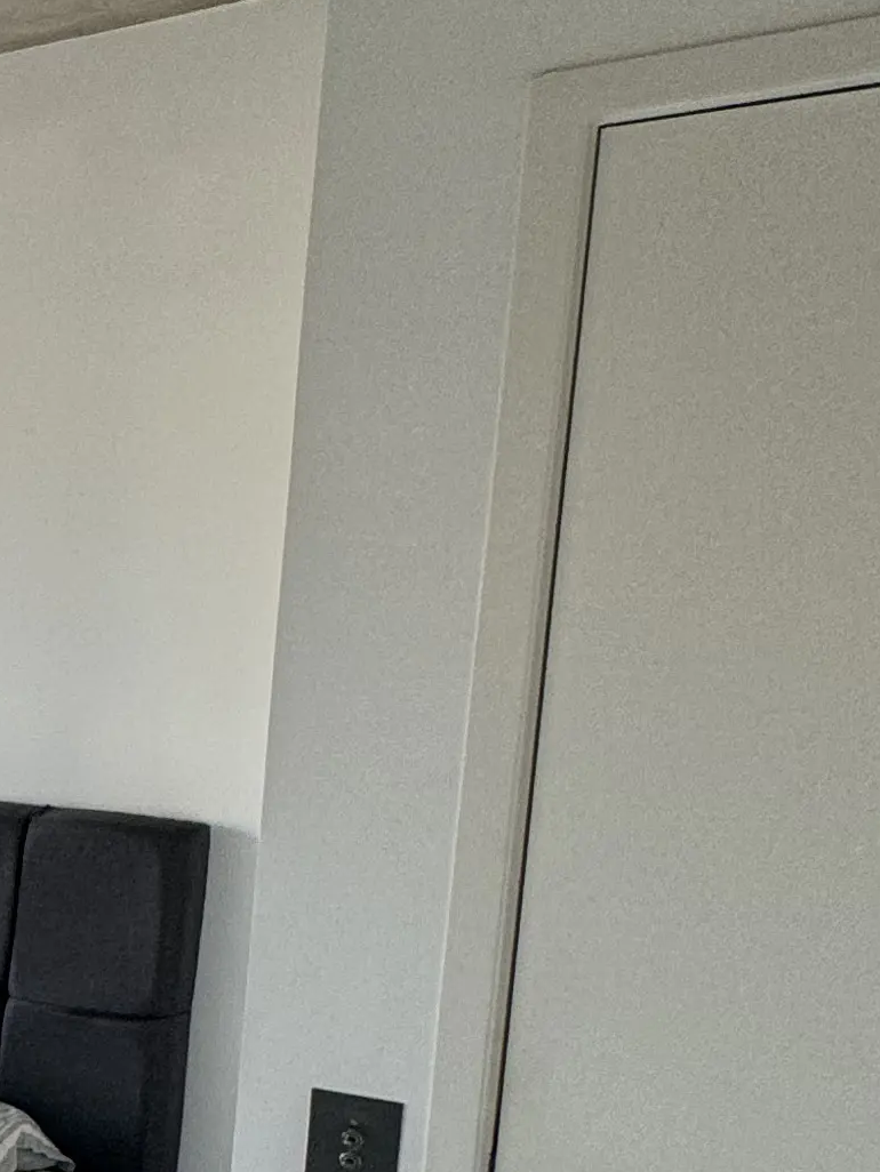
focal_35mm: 55
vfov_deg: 34.3
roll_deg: +0.7
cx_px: -824
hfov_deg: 18.6
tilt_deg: -8.9
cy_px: 867
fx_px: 1863
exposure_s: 1/99
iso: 64
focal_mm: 2.22
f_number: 2.2
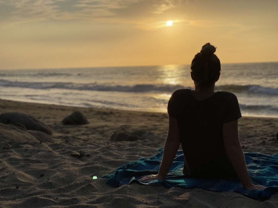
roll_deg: +1.9
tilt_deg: -5.2
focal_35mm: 52
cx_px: 139
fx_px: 418
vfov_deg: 28.1
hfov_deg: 36.8
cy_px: 104
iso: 32
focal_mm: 6
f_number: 2
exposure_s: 1/3984
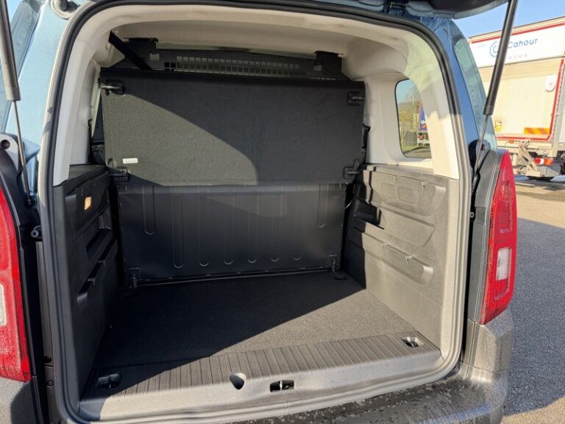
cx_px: 282
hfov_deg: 71.6
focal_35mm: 24
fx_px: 392
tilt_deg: -11.6
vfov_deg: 56.8
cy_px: 212
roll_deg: +0.6
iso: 80
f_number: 1.78
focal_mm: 6.76
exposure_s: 1/265
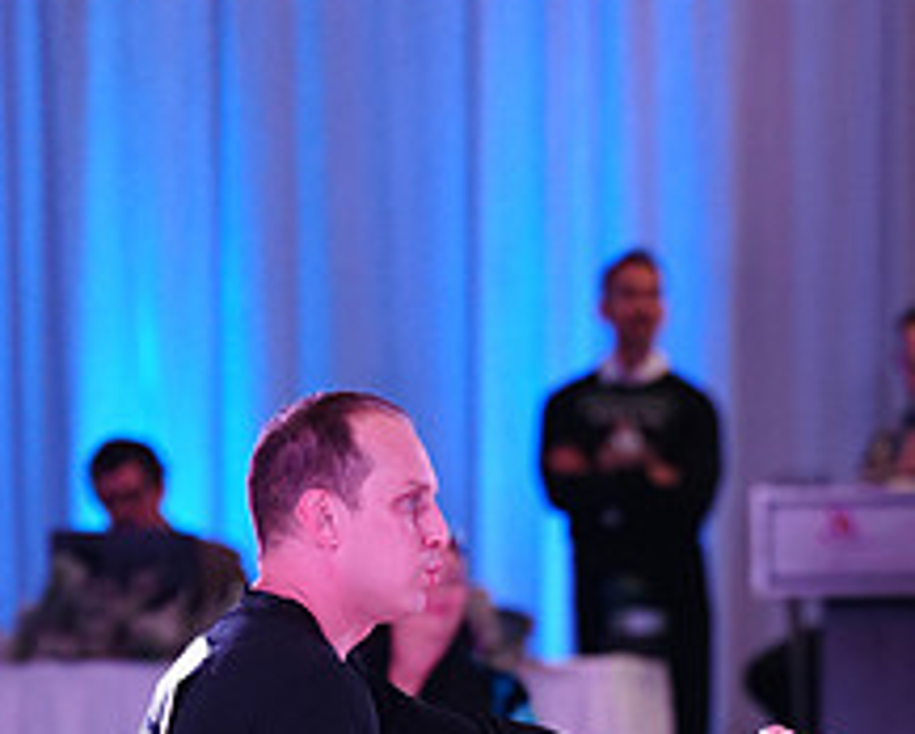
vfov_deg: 5.1
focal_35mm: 301
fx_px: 8159
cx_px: 753
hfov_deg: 6.4
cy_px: 1126
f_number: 2.8
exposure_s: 1/500
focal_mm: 120
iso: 2000
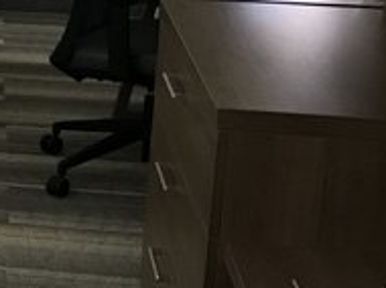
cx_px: -303
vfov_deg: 12.4
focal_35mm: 118
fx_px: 1314
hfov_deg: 14.7
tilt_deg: -12.2
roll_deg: +0.2
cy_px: -8
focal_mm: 3.99
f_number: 1.8
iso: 50
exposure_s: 1/15
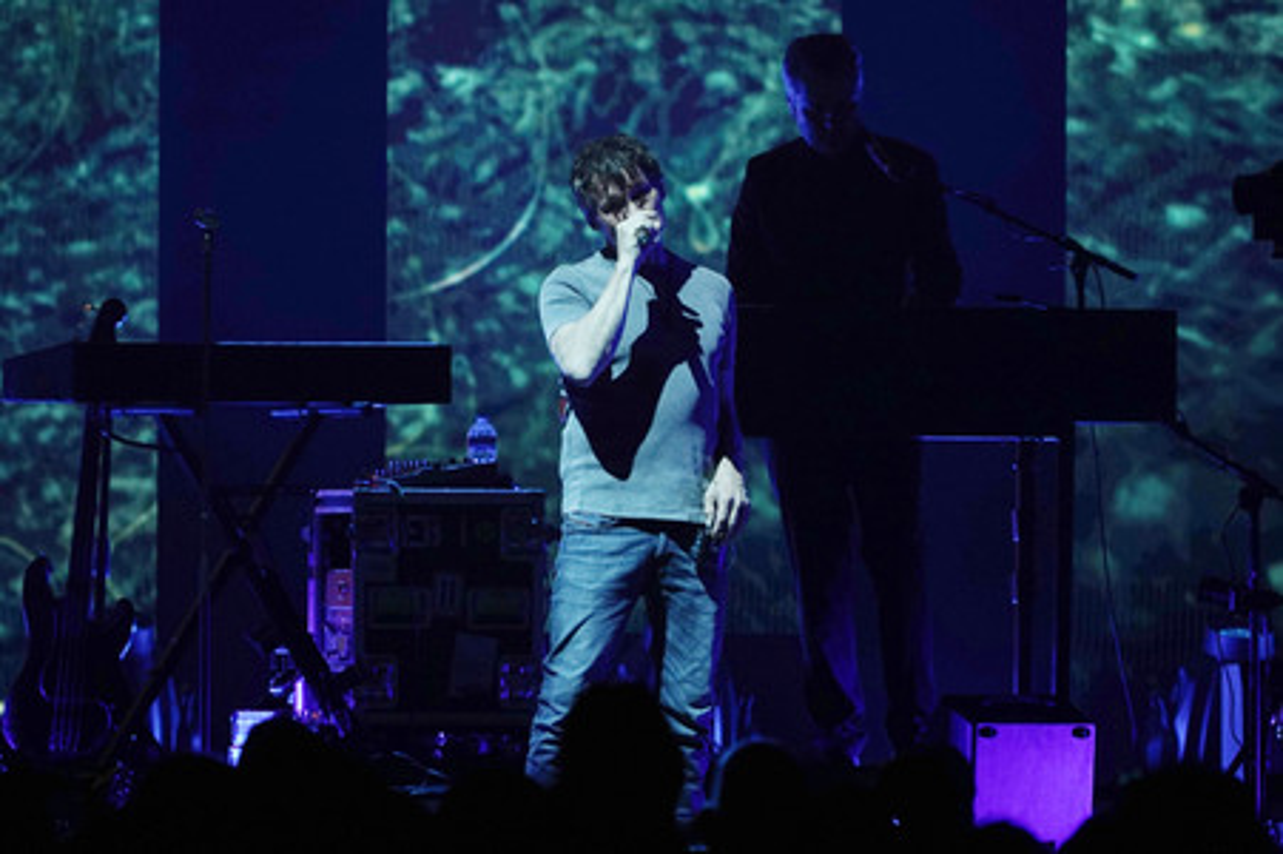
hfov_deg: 3.4
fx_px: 21367
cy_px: 427
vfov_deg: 2.3
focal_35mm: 600
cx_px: 642
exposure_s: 1/400
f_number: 6.3
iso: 1600
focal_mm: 600
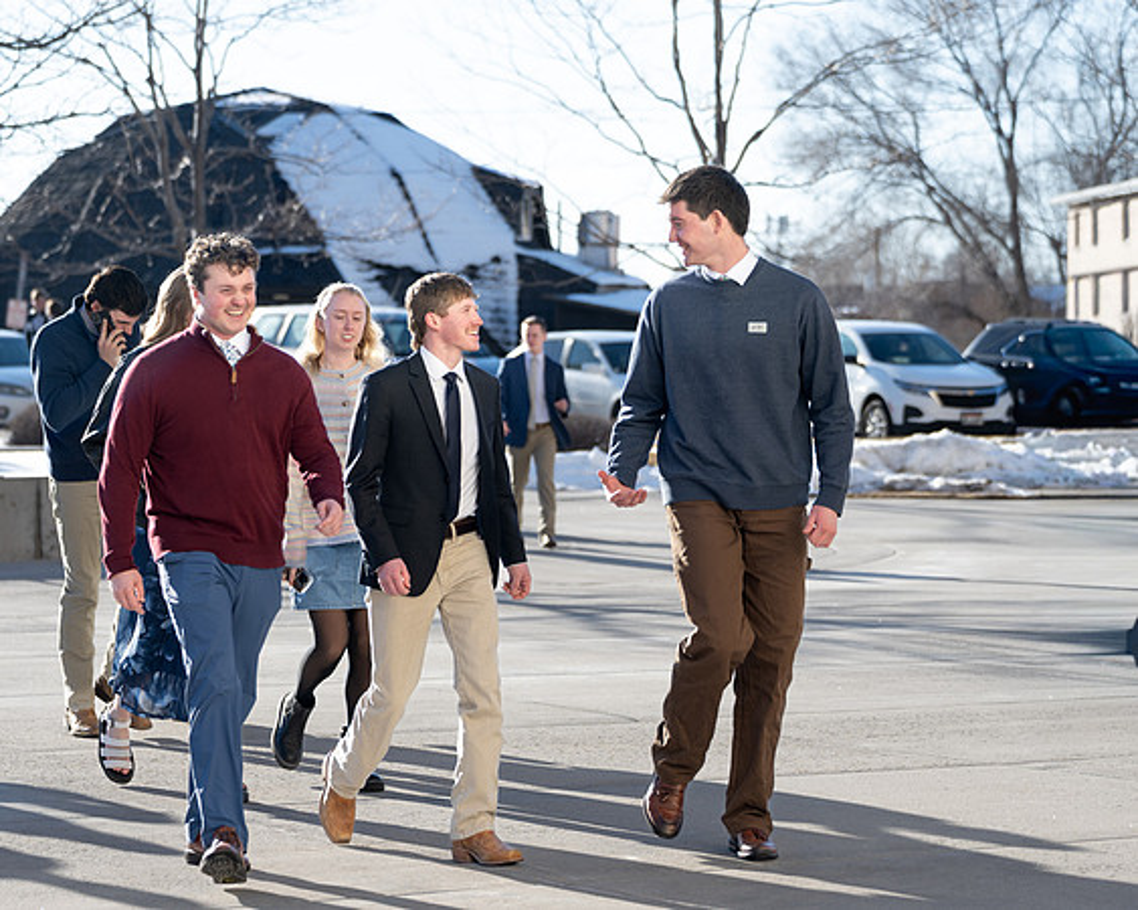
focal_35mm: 136
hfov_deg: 14.2
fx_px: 4582
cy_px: 457
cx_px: 546
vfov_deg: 11.3
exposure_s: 1/500
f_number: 4
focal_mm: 100
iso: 100
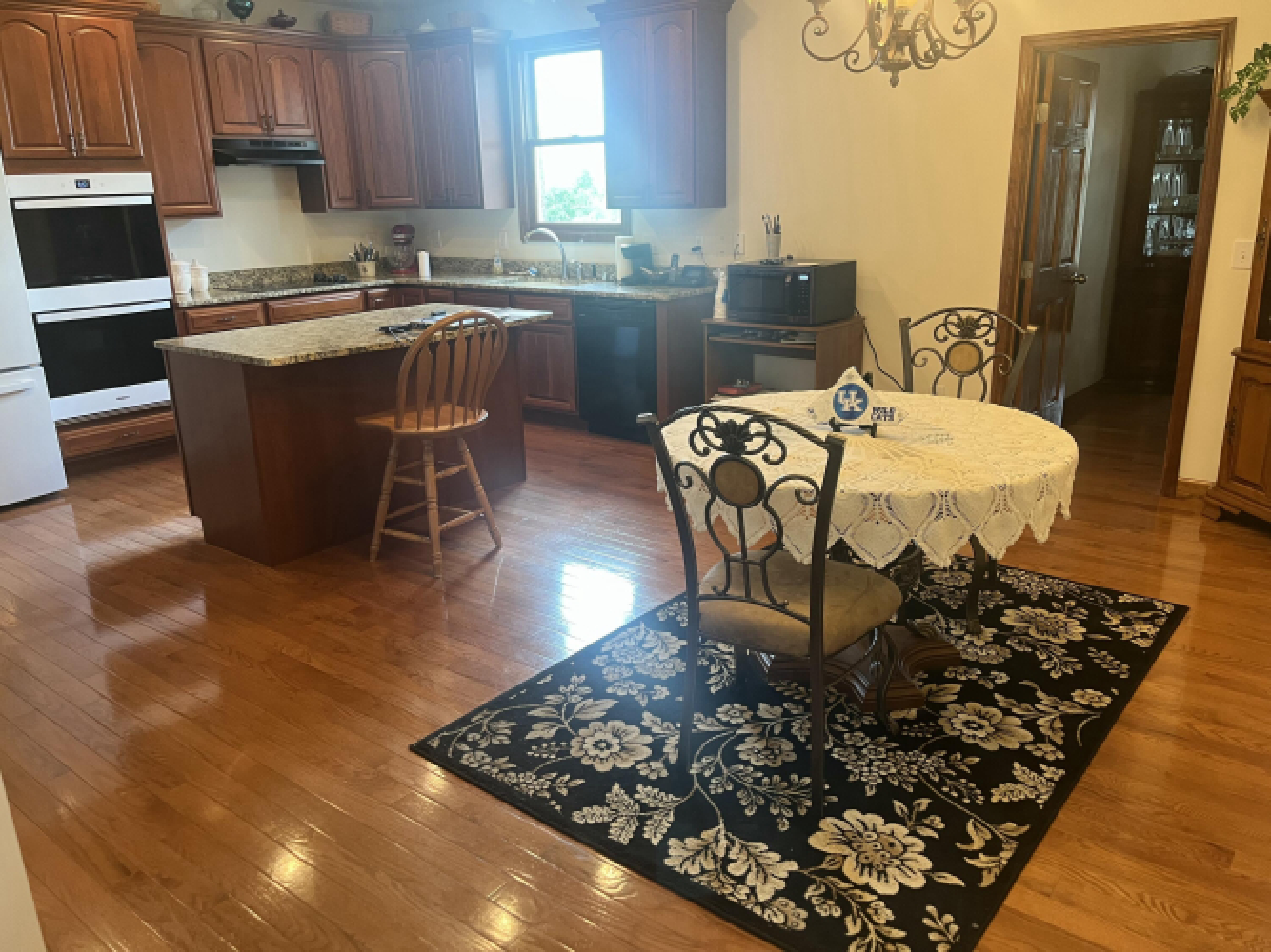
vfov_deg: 53.0
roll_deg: +1.2
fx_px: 954
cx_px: 636
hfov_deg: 67.3
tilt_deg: -17.8
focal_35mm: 26
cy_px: 476
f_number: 1.6
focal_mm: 5.1
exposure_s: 1/60
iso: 160
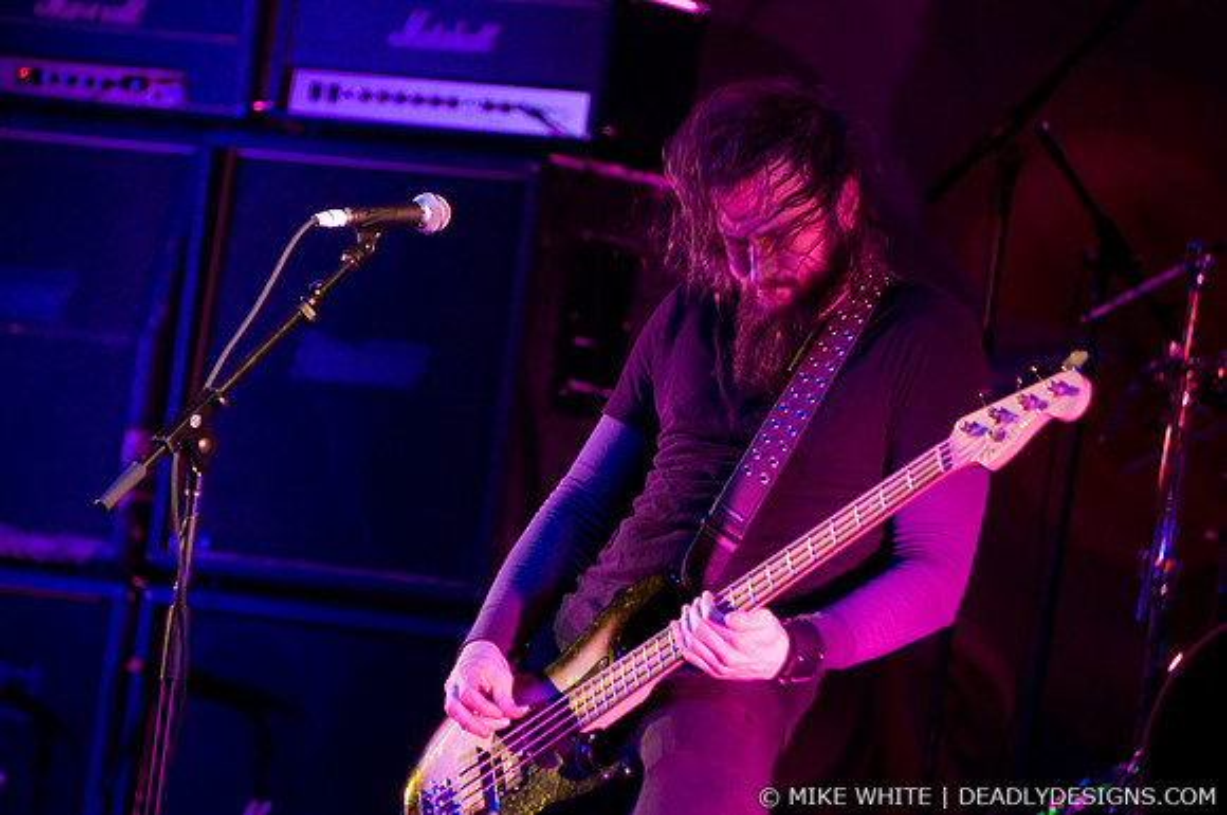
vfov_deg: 4.6
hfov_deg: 6.9
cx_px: 614
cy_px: 408
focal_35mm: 300
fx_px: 10211
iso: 1000
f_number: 2.8
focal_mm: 200
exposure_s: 1/80
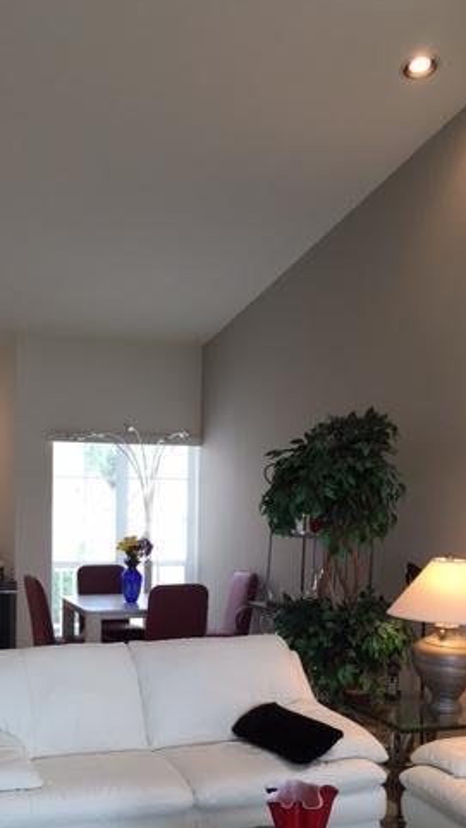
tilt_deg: -3.1
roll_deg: -0.4
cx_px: 193
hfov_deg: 28.3
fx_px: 921
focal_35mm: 42
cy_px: 539
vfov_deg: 47.7
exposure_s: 1/33
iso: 25
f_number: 2.2
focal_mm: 4.15
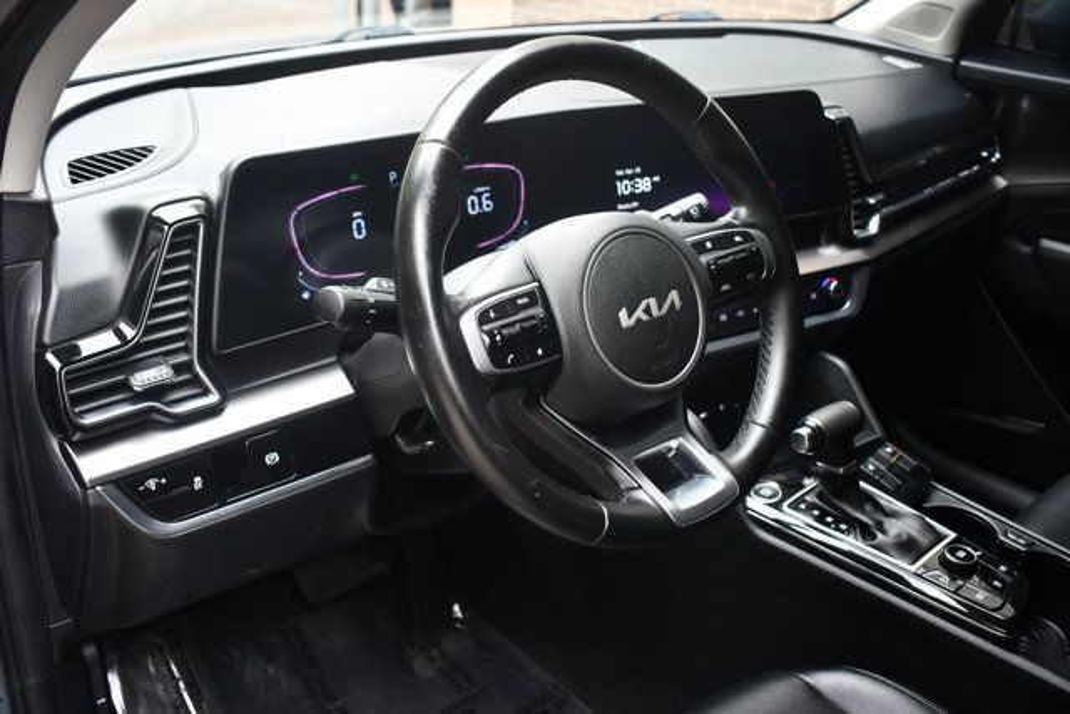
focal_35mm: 34
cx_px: 535
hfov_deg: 55.8
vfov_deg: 38.9
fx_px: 1011
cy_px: 357
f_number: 3.8
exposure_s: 1/160
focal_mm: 23
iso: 800
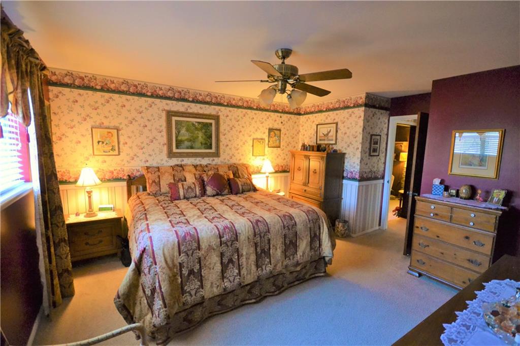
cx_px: 260
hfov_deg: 100.4
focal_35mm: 15
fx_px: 217
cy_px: 173
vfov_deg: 77.3
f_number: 4
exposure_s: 1/60
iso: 2500
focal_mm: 10
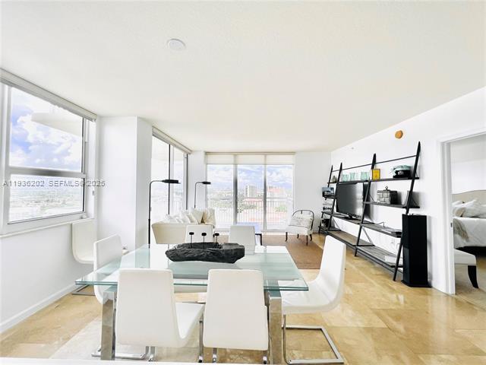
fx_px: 183
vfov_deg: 89.9
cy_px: 182
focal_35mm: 13
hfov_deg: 106.2
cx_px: 243
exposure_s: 1/331
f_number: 1.8
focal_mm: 1.57
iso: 32
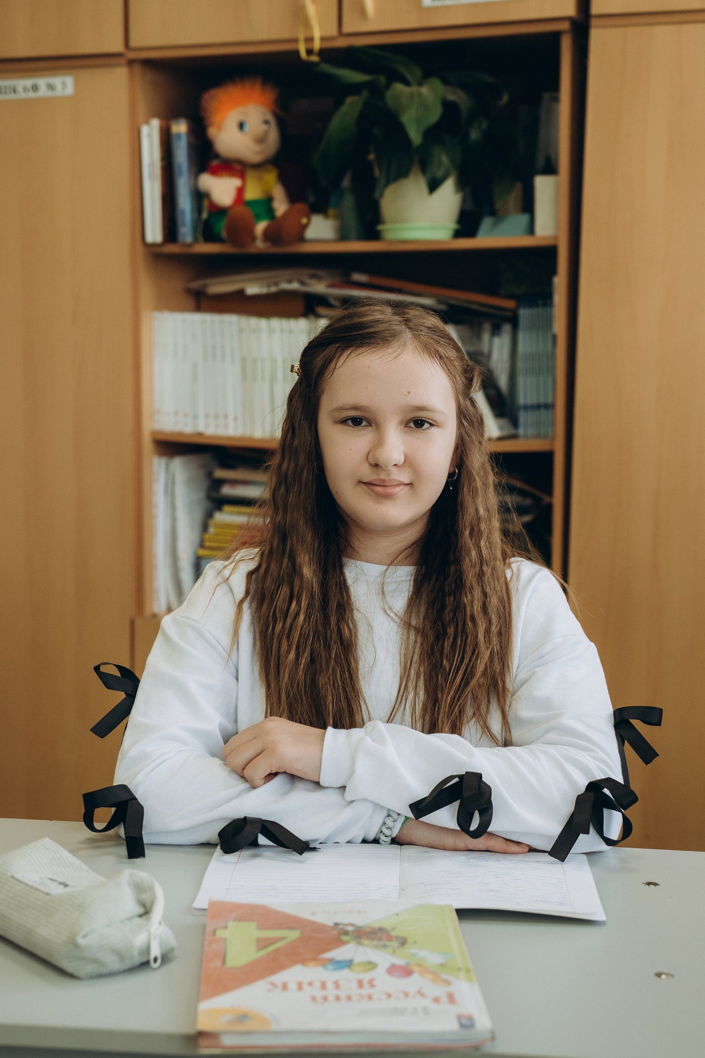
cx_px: 352
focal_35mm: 60
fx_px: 1763
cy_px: 529
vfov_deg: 33.4
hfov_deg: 22.6
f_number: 3.2
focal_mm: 40
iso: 500
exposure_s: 1/250
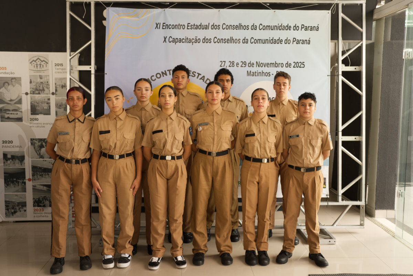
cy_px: 138
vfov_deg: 37.9
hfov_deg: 54.4
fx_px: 402
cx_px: 206
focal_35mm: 35
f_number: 4
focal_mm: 35
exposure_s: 1/100
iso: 200
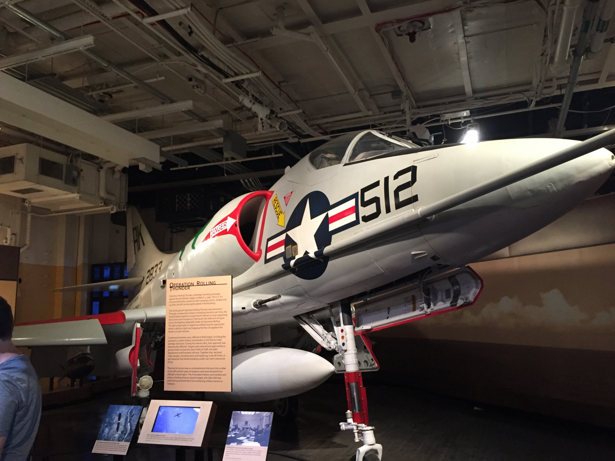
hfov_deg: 61.7
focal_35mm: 29
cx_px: 308
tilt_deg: +9.3
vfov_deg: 48.2
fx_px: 515
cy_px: 230
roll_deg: +0.0
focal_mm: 4.15
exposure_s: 1/30
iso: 200
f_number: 2.2
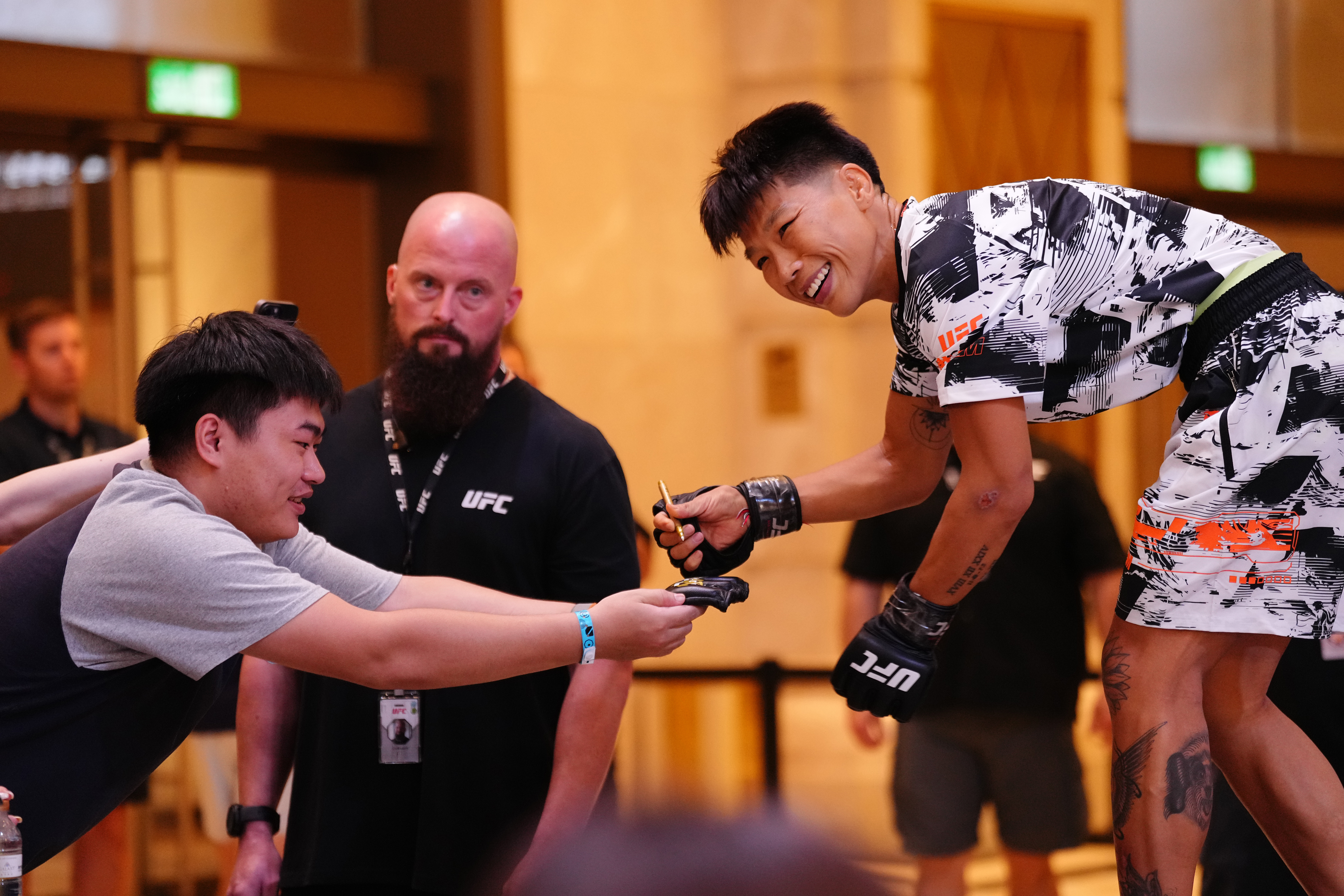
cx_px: 672
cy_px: 448
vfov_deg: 11.6
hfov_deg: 17.3
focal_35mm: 118
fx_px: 4405
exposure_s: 1/400
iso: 4000
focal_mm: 118
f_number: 2.8
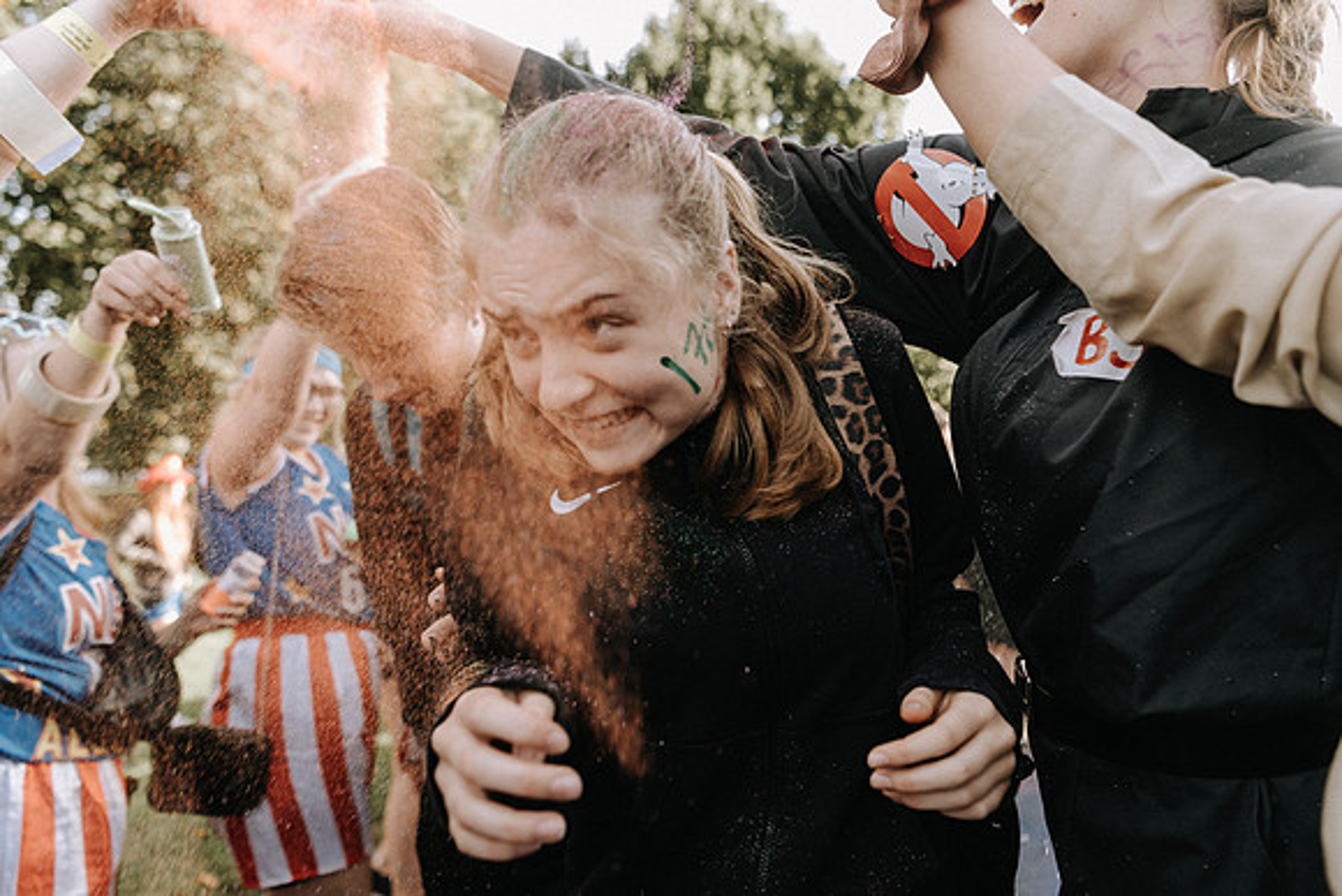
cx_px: 671
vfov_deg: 53.2
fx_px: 895
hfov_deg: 73.7
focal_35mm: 24
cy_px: 448
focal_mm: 24
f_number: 2.8
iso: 560
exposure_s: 1/400
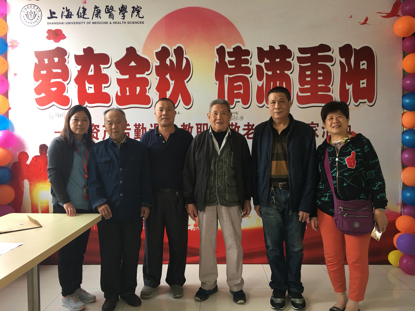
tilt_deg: -0.5
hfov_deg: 61.7
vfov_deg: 48.2
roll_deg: +0.9
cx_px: 208
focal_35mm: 29
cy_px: 156
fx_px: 348
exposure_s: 1/33
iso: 25
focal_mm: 4.15
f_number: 2.2
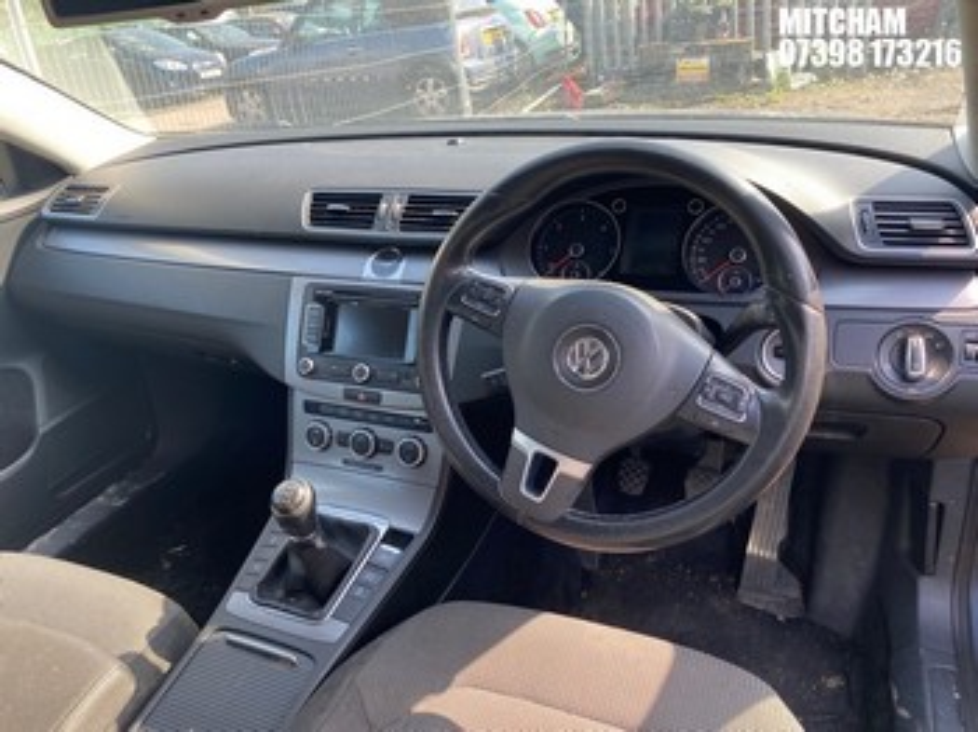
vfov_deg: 53.0
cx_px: 489
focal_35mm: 26
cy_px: 366
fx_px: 734
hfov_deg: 67.3
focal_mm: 4.25
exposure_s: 1/122
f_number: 1.8
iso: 32
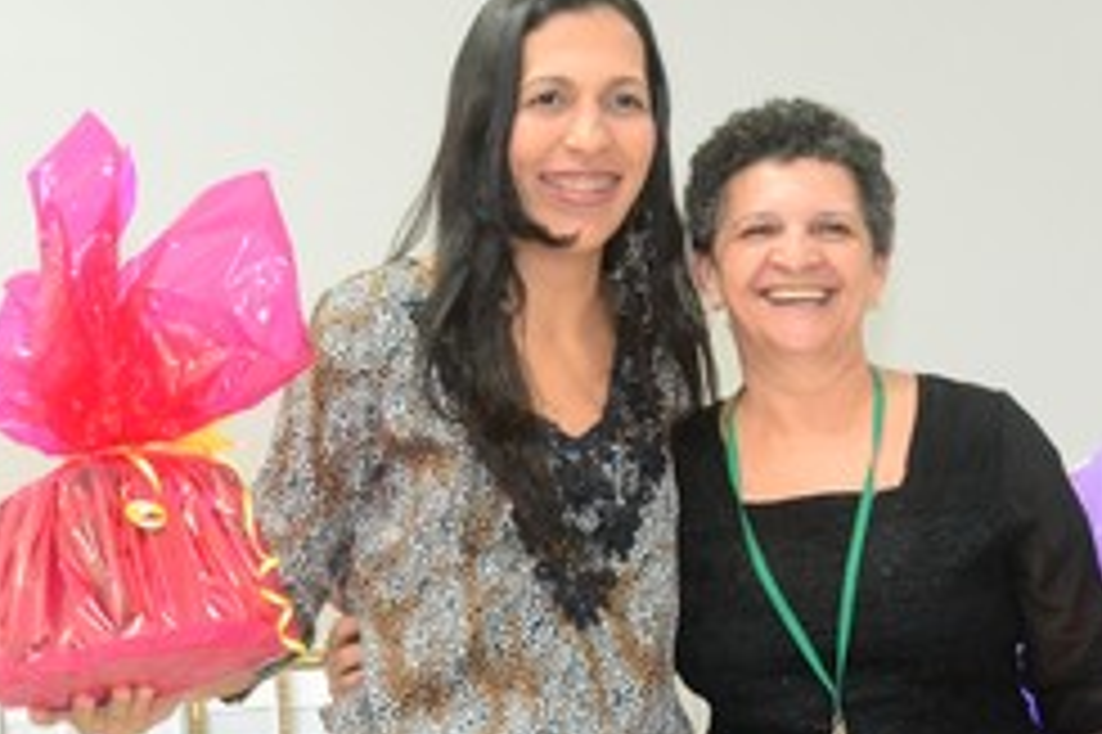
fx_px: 4221
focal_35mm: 138
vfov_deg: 9.9
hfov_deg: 14.9
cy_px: 495
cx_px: 553
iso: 3200
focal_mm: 50
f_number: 5.6
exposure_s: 1/60
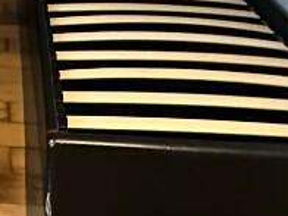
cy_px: -185
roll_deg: -0.4
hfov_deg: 24.5
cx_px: -47
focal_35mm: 73
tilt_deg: -4.0
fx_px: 607
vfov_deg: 16.5
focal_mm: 2.22
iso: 1000
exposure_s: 1/50
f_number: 2.2
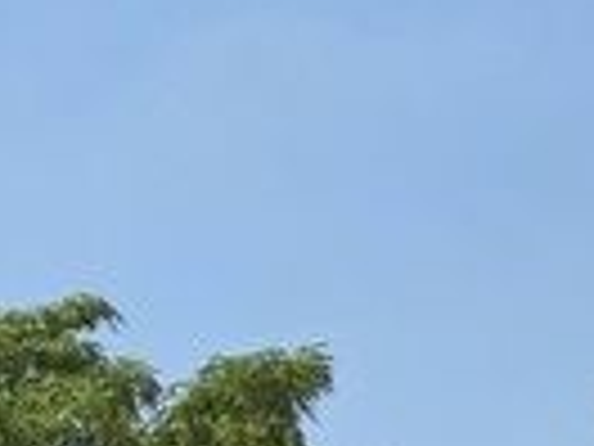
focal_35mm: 139
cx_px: -1035
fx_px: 2385
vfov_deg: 9.4
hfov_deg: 10.9
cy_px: 1108
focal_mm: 5.4
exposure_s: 1/7887
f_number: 1.8
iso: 50
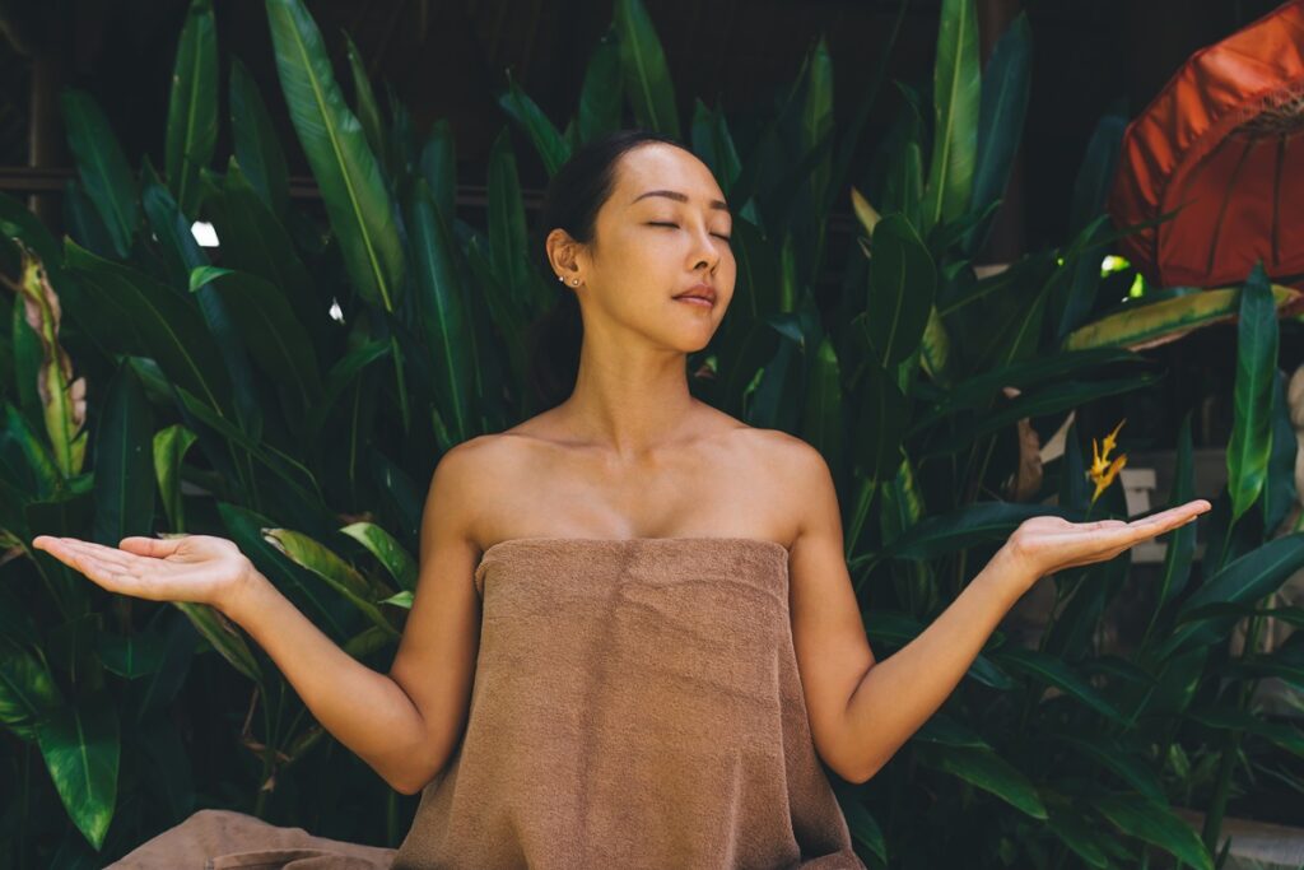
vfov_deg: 37.9
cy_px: 435
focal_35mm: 35
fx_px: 1268
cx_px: 652
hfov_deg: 54.4
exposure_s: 1/320
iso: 100
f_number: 5
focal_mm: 35
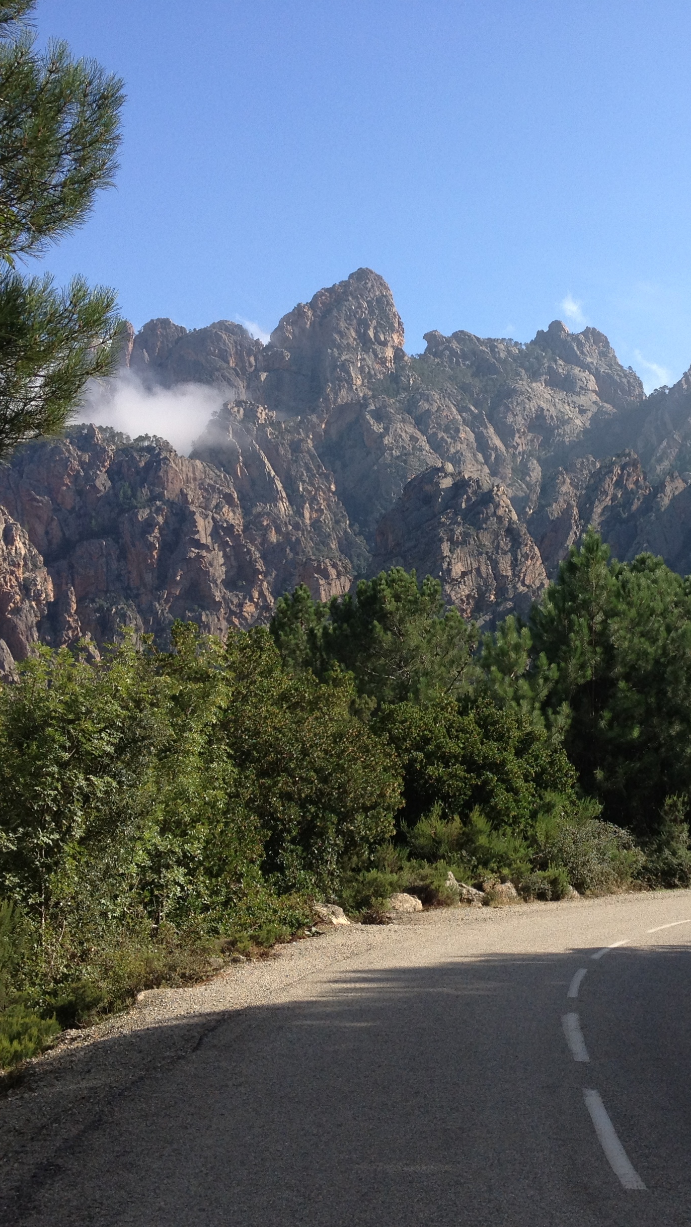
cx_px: 575
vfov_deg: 40.6
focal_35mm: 51
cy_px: 614
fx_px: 1661
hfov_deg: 23.1
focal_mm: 4.28
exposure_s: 1/1062
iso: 64
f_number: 2.4
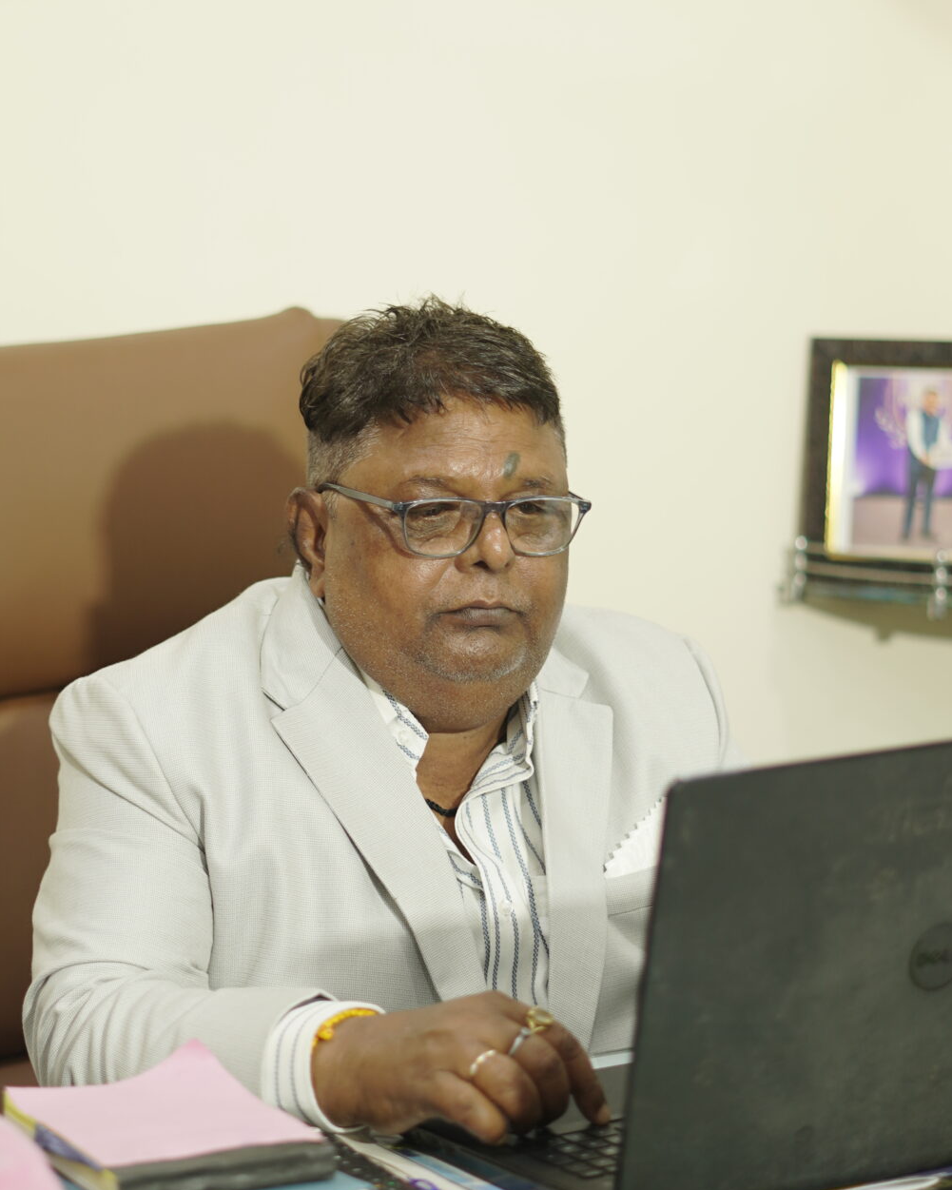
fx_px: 3381
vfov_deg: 19.9
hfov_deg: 16.0
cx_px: 414
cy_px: 464
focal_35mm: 96
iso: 200
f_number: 1.8
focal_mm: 50
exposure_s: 1/60
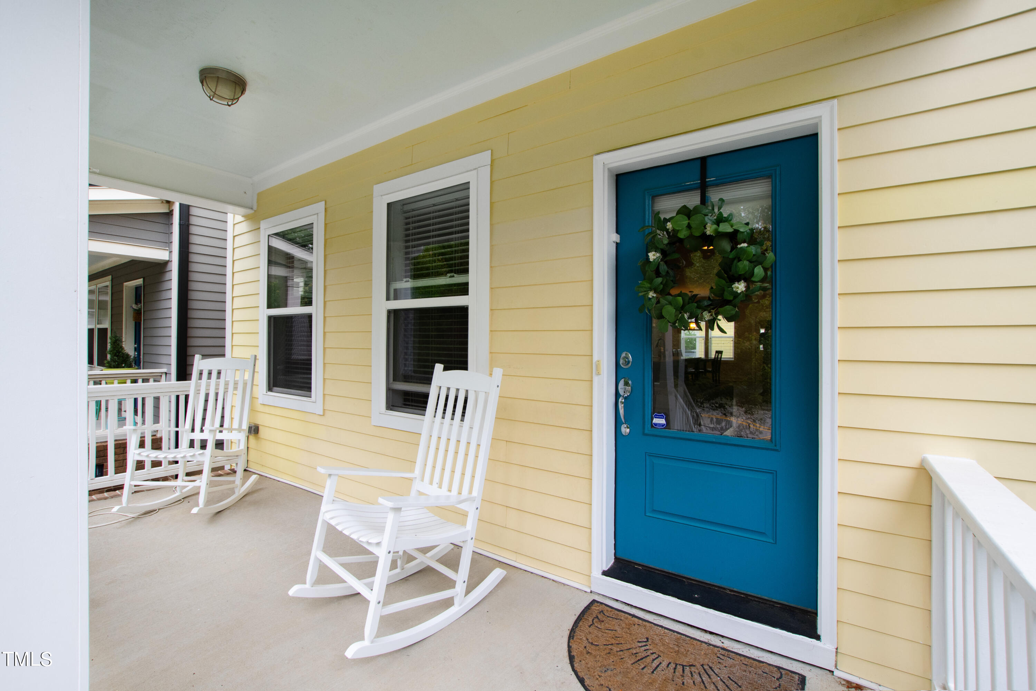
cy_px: 346
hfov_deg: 100.4
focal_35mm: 15
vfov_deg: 77.3
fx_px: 432
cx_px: 518
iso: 400
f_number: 8
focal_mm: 10
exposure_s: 1/80
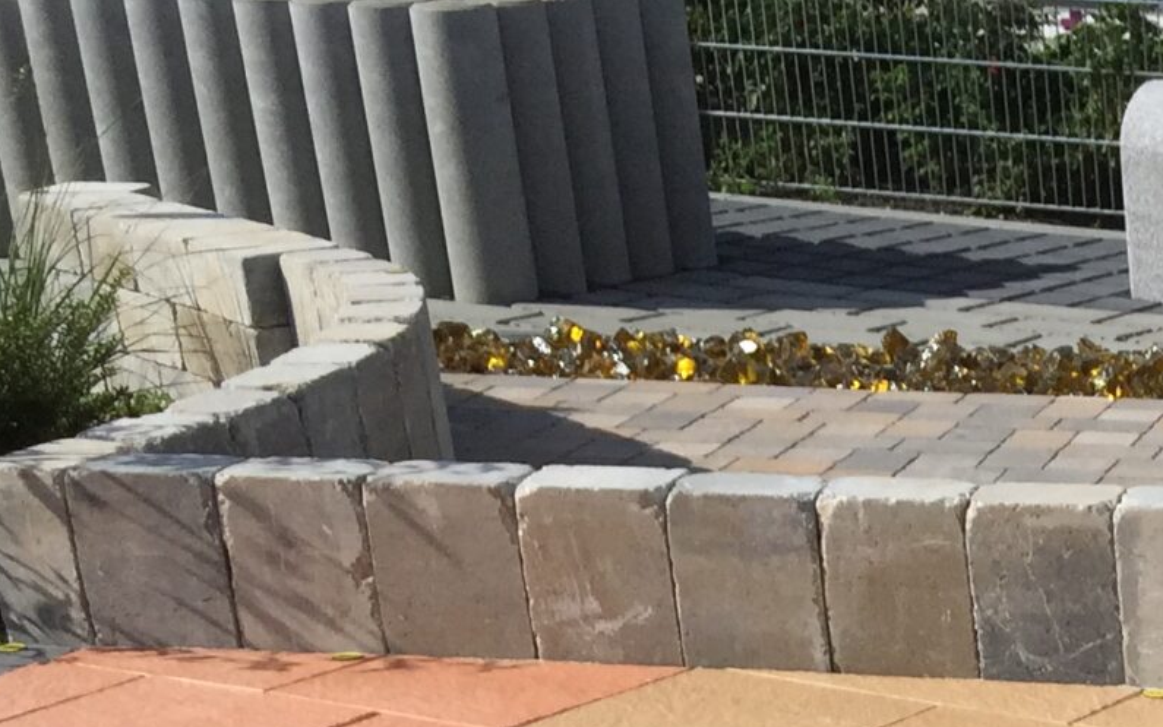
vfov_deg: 11.9
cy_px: 1401
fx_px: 3138
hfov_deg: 18.5
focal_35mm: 99
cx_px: 1772
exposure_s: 1/3300
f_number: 2.2
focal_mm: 4.15
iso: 32
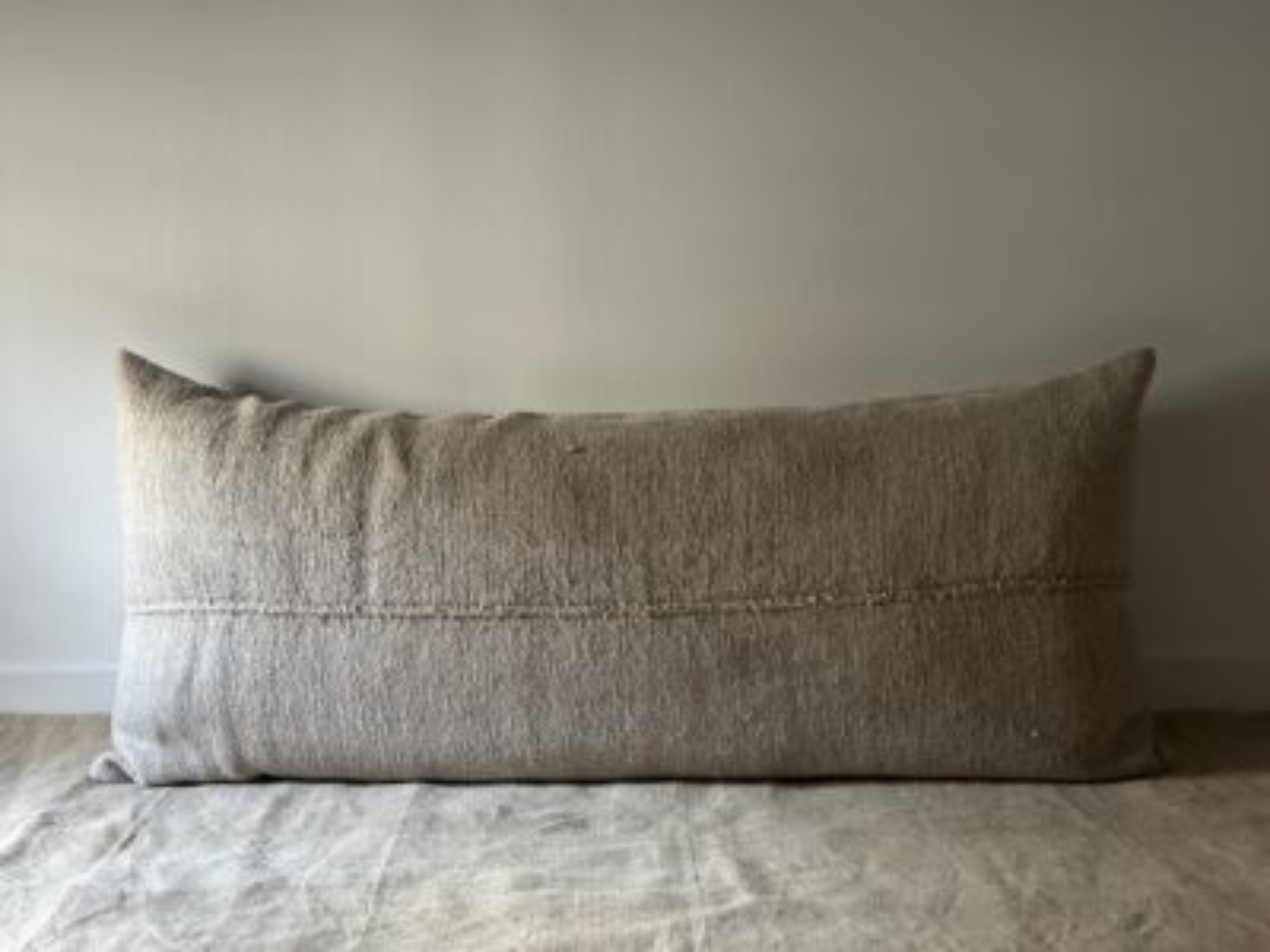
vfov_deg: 30.3
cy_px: 476
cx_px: 635
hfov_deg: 39.7
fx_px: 1761
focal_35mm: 48
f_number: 1.78
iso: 320
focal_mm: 6.86
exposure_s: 1/60
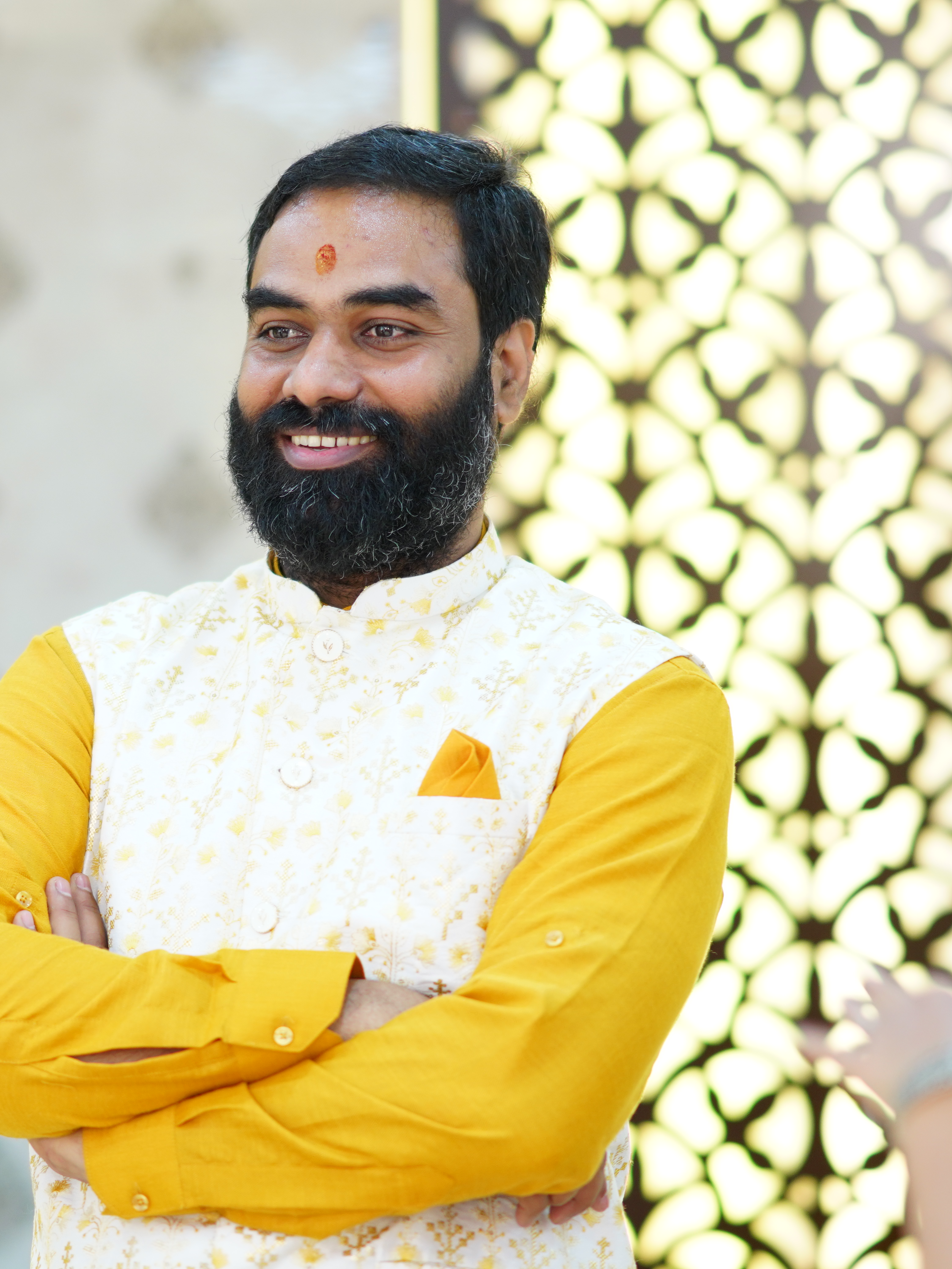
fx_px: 6747
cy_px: 637
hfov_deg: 8.1
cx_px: 202
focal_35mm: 184
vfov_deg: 10.7
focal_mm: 85
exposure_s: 1/250
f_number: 1.4
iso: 320
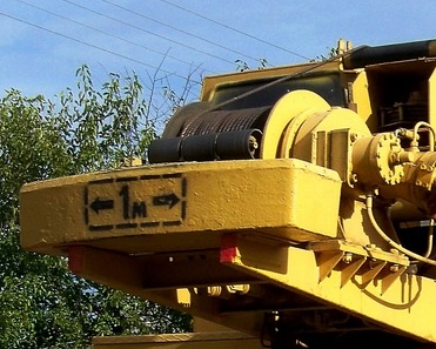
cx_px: 474
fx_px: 1265
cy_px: 404
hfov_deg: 18.8
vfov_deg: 15.2
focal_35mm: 98
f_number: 3.5
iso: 100
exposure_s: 1/1600
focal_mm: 6.2
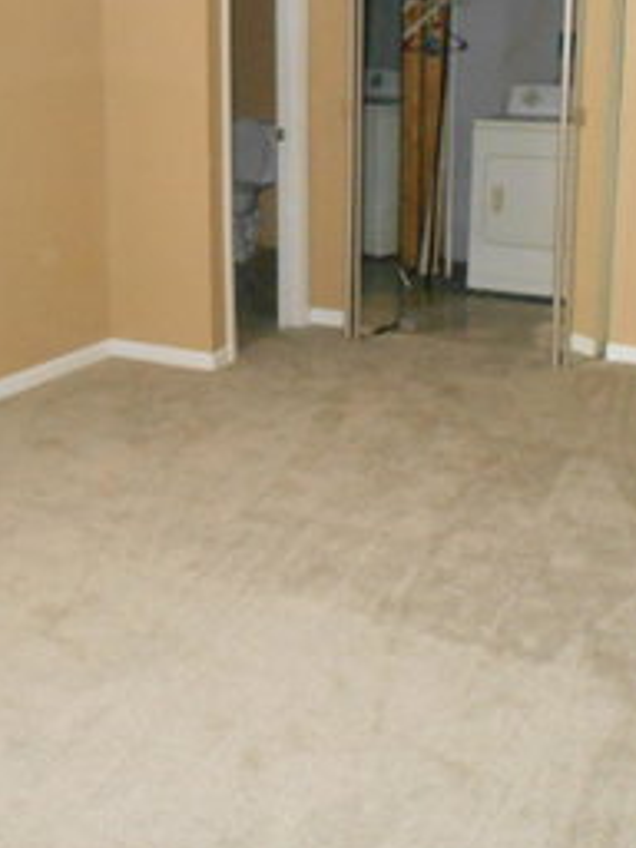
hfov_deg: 27.8
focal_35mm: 52
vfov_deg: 36.3
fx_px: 1274
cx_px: 205
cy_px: 258
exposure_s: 1/25
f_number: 3.2
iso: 720
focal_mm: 4.6
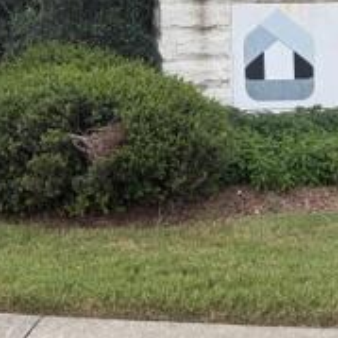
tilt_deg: +3.3
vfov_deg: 21.2
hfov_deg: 22.7
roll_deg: +1.2
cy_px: -66
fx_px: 840
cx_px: 128
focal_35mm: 76
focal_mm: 6.76
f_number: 1.78
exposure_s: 1/1464
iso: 100
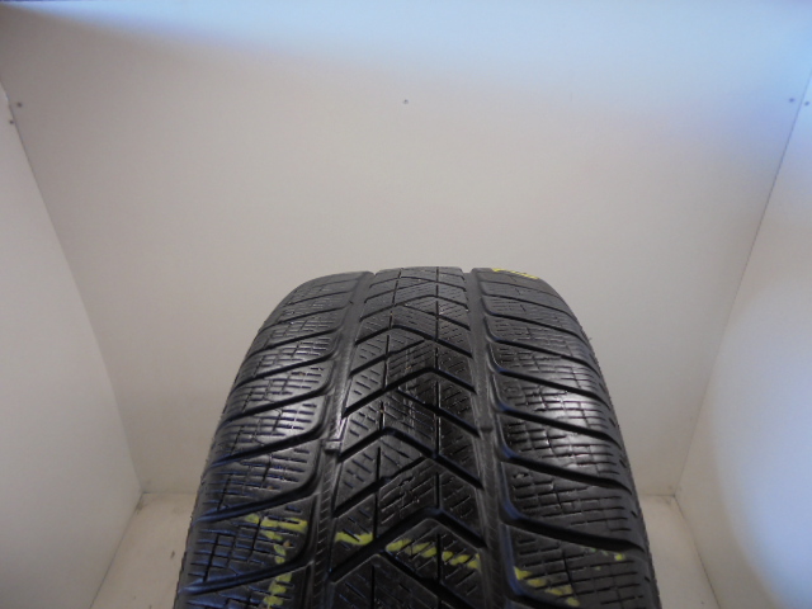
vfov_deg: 53.1
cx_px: 406
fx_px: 610
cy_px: 304
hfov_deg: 67.3
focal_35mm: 26
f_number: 3.5
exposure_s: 1/40
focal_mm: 4.6
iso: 100
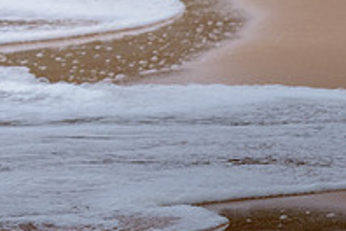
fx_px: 10725
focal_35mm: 1116
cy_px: -91
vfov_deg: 1.2
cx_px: -134
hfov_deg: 1.8
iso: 1100
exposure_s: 1/2000
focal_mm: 310
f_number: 5.6
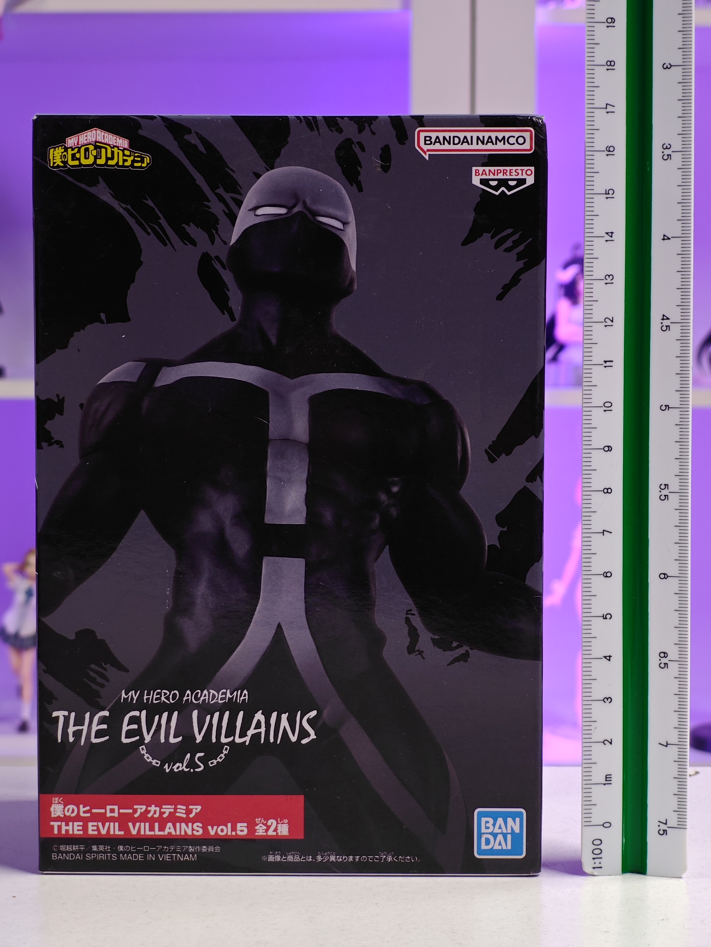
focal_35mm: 80
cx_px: 356
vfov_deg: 24.4
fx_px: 2191
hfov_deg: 18.4
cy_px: 474
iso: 400
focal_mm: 7.48
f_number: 2.4
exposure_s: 1/14
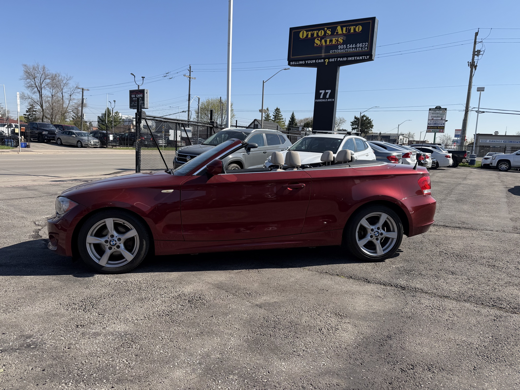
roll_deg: -3.1
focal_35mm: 24
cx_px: 260
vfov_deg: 56.8
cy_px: 195
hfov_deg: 71.6
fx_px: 361
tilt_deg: -7.8
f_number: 1.78
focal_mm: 6.76
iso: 80
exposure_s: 1/4673
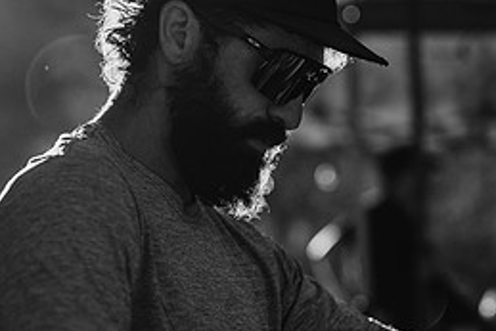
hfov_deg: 17.2
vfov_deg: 11.5
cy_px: 212
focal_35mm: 119
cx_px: 271
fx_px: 1640
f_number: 1.8
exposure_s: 1/8000
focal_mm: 50
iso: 100
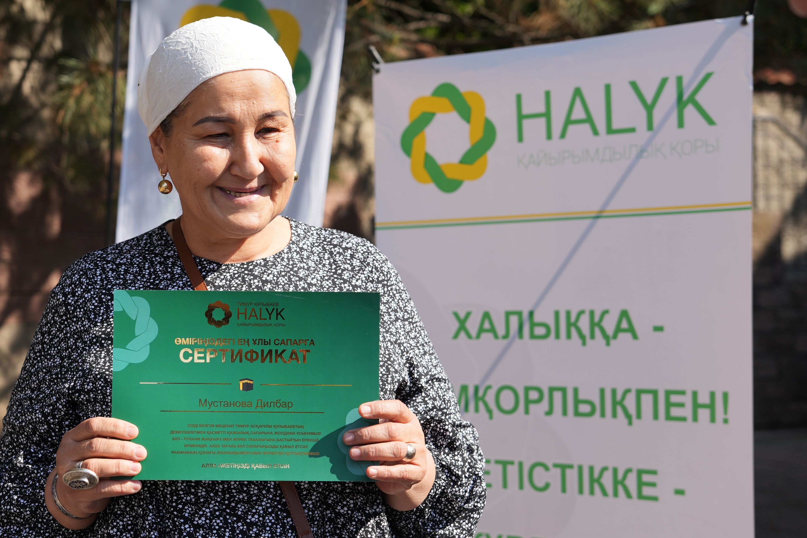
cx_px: 272
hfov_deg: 31.0
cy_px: 267
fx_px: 1444
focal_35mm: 64
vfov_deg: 21.1
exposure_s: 1/640
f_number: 4
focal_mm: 45.3
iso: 100
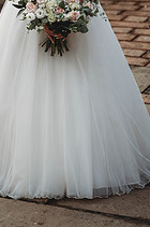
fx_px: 934
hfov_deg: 9.1
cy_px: 12
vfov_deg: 13.6
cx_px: 19
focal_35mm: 149
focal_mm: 70
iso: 100
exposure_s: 1/1000
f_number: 2.8
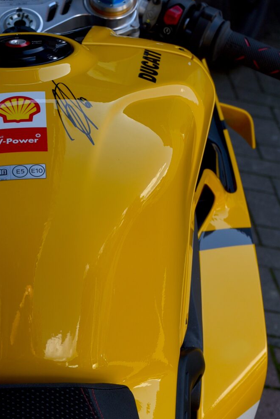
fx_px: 1259
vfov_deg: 18.7
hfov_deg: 12.6
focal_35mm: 108
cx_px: 24
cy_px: 336
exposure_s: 1/200
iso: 200
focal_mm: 42
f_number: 7.1
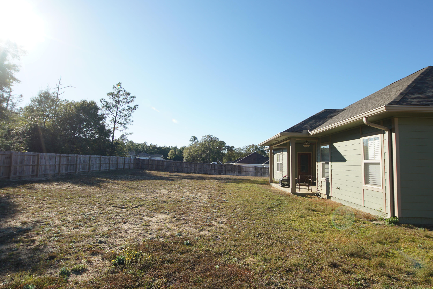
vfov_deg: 67.4
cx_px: 216
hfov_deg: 90.0
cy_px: 144
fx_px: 217
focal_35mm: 18
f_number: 7.1
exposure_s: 1/160
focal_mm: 12
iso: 100
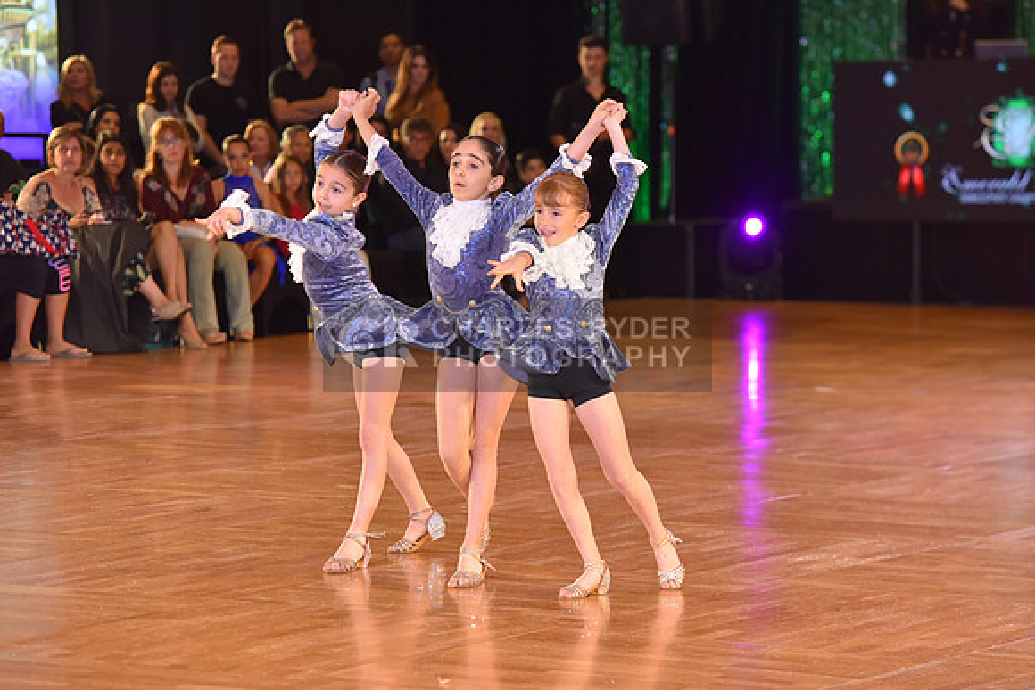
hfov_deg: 14.7
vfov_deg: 9.8
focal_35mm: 140
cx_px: 518
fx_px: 4026
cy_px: 345
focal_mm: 140
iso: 2000
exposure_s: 1/250
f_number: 4.5
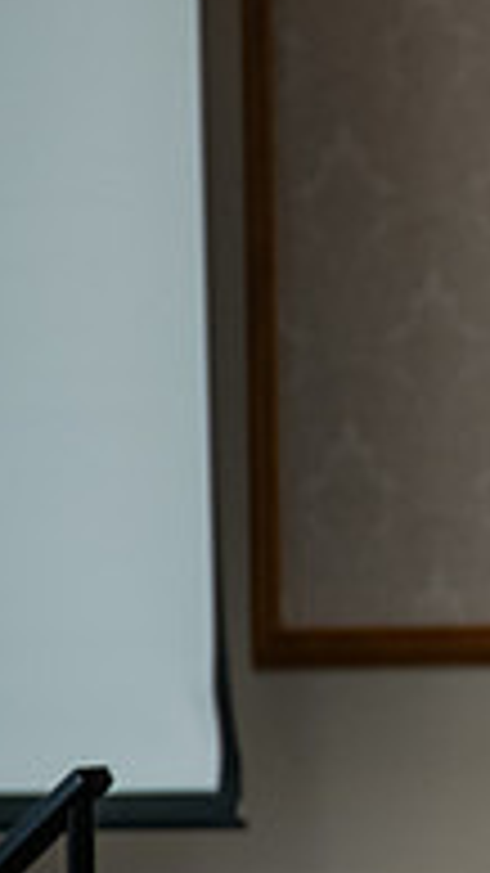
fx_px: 14518
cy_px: 295
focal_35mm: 628
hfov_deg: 1.9
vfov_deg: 3.4
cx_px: 1295
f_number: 3.2
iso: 1600
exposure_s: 1/200
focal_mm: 200
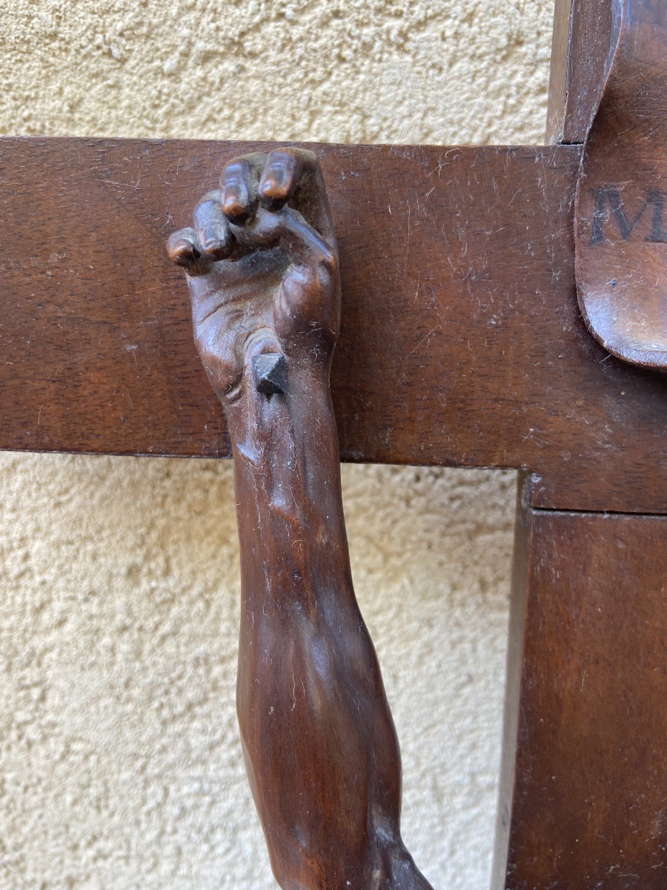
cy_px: 445
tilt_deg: -17.9
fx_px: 642
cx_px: 334
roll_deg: -1.3
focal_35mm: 25
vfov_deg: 69.4
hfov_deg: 54.9
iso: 100
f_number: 1.8
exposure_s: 1/122
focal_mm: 4.25
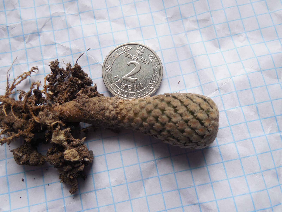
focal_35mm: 31
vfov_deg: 45.4
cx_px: 141
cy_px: 106
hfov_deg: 58.4
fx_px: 253
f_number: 3.6
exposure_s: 1/30
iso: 180
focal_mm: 5.6
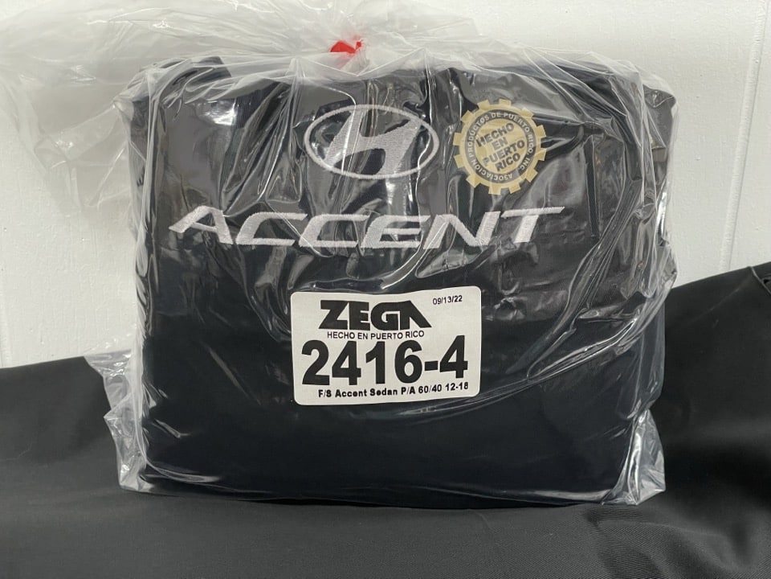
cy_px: 290
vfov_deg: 28.0
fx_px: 1158
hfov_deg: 36.8
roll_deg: -0.4
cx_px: 386
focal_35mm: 52
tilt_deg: -24.0
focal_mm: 6
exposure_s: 1/60
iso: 250
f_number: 2
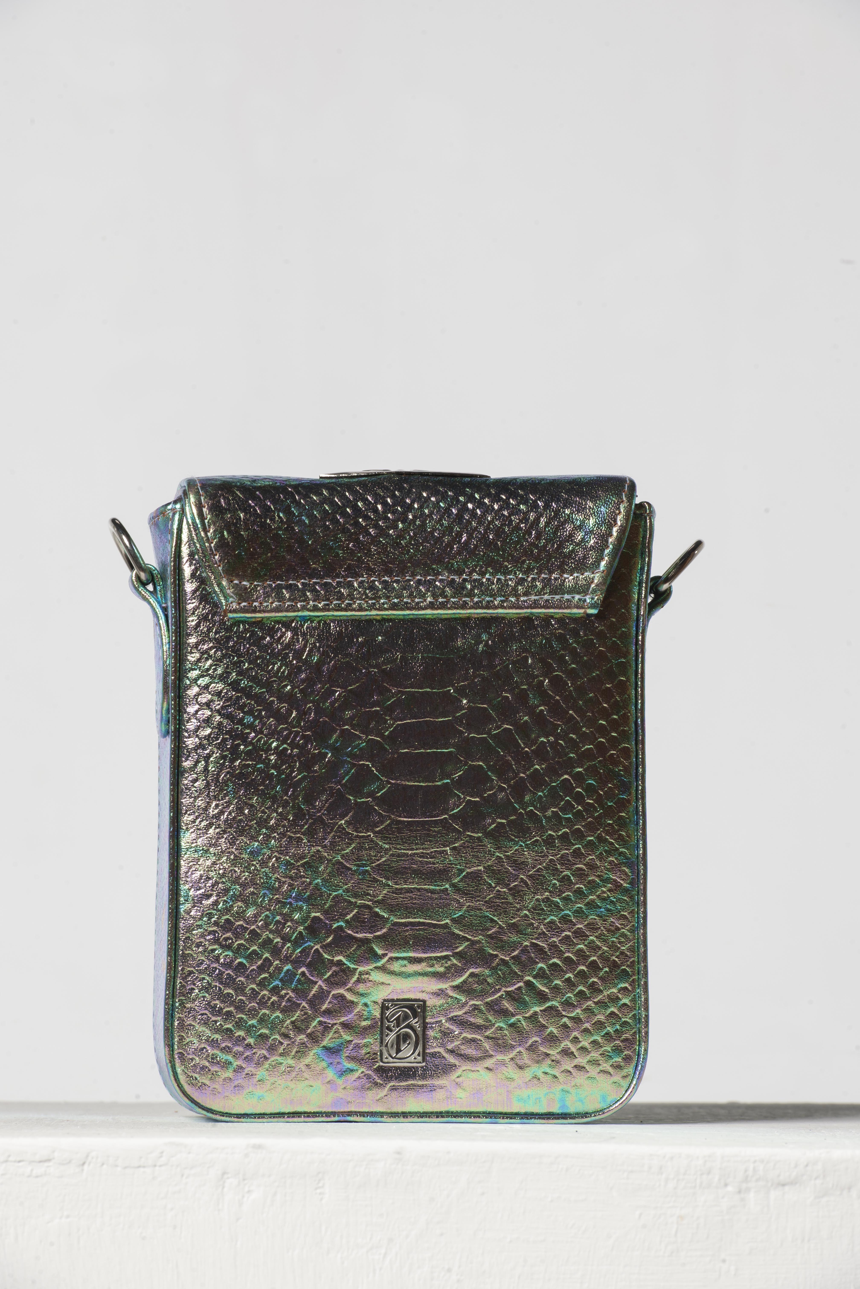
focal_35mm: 200
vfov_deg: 10.3
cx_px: 430
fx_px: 7166
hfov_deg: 6.9
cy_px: 644
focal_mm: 200
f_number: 16
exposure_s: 1/125
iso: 100
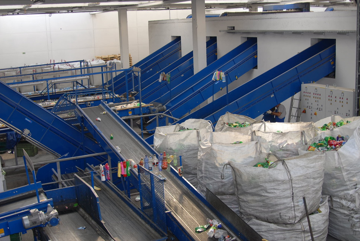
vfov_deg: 29.9
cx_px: 180
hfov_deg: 43.6
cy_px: 120
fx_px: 450
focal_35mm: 45
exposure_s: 1/90
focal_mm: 30
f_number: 3.5
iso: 160
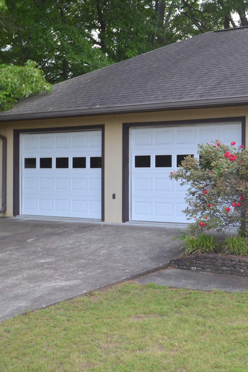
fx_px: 568
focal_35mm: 55
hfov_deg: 23.1
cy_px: 185
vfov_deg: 36.2
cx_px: 276
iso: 320
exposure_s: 1/125
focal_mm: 24
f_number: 5.6
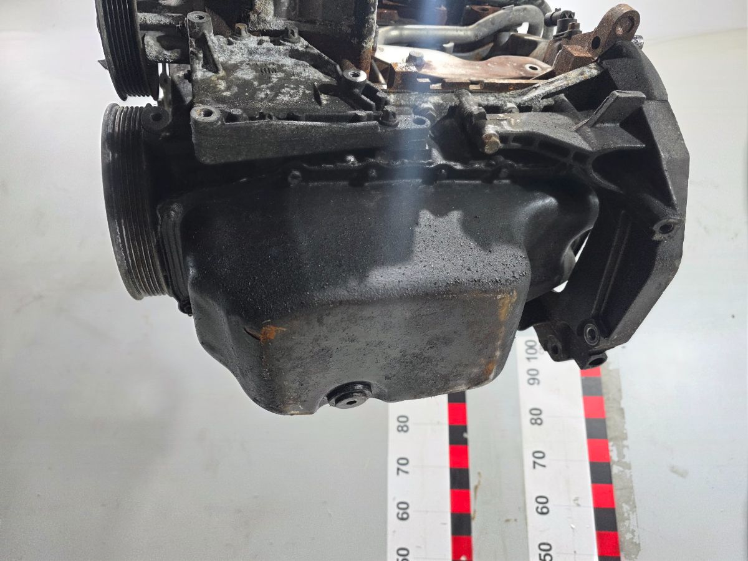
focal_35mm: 23
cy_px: 280
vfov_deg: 58.9
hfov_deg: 73.9
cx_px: 374
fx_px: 497
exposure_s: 1/100
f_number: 1.7
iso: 160
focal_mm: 6.3
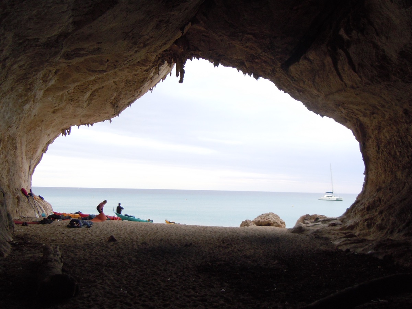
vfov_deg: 46.8
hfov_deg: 60.0
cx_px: 206
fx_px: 357
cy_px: 154
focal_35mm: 30
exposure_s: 1/60
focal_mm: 5.4
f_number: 3.5
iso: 400
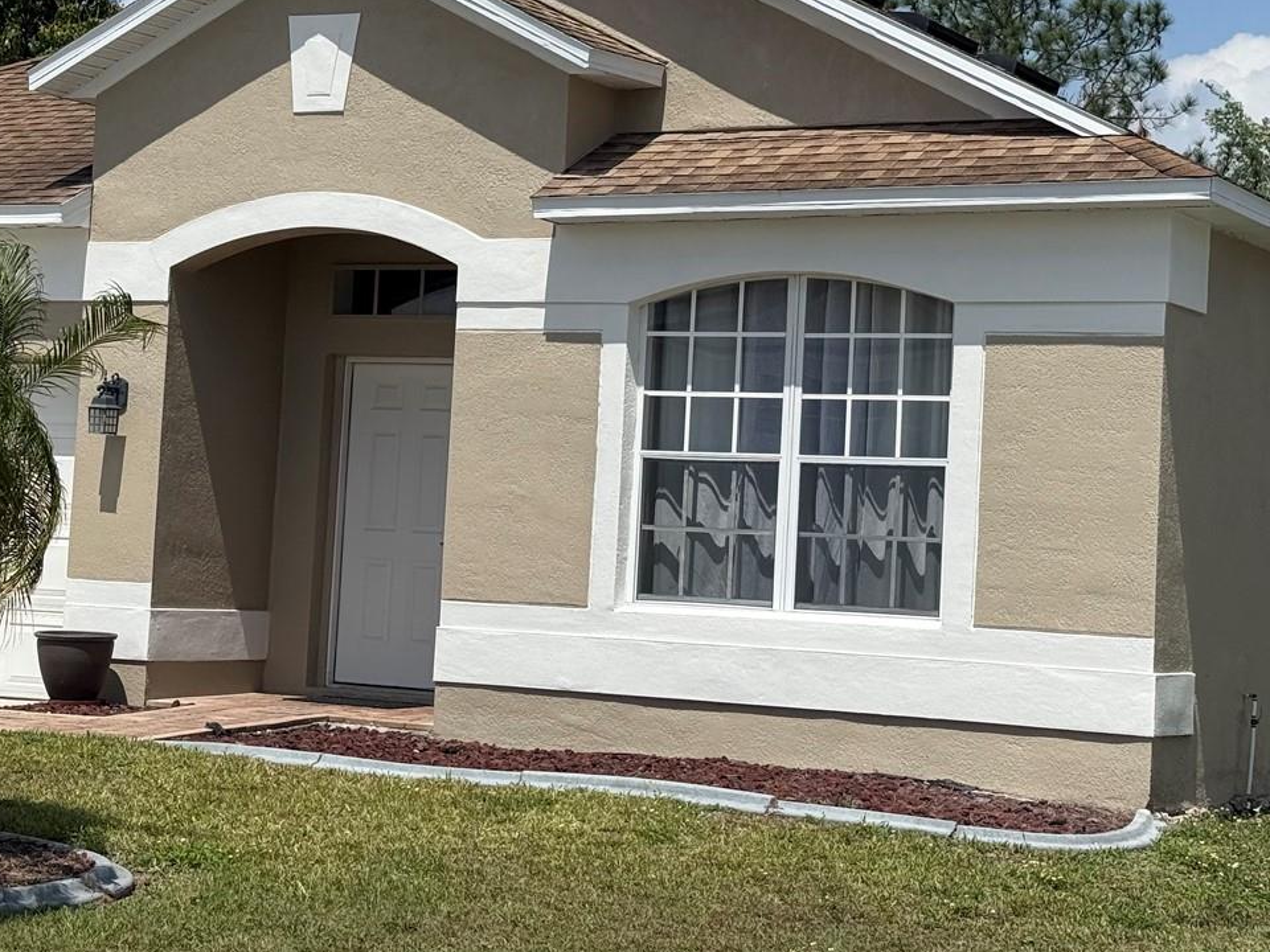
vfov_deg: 18.4
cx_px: 529
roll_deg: -2.7
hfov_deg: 24.4
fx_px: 2935
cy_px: 345
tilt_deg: +4.0
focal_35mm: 80
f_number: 1.78
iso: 80
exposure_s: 1/8772
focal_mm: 6.76
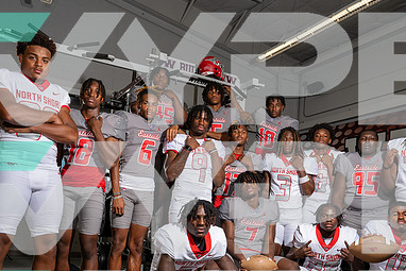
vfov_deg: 34.5
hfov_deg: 50.7
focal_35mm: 38
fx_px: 429
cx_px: 214
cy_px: 198
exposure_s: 1/250
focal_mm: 25
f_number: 8
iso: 320
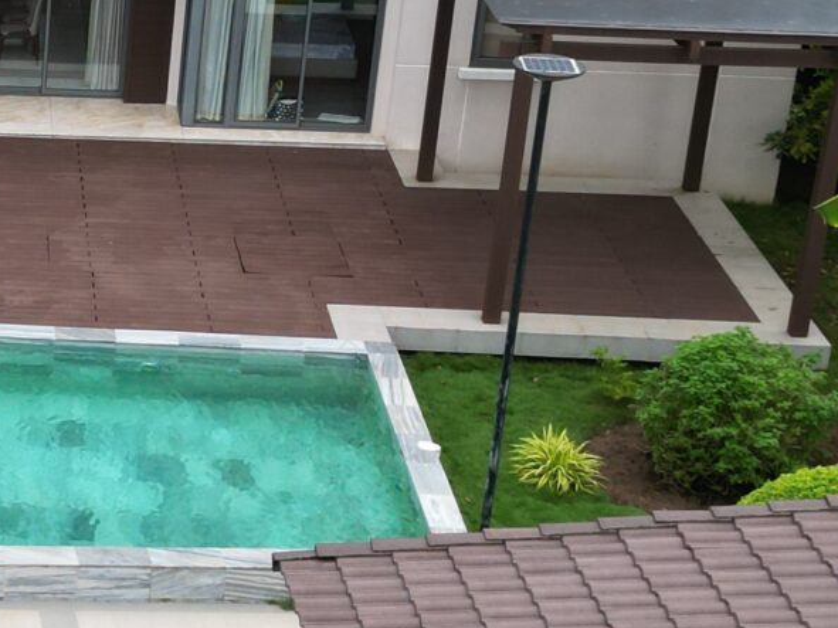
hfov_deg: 17.4
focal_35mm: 104
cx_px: -330
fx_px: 2517
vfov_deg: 14.2
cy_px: 292
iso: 150
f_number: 1.7
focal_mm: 6.72
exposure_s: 1/1667
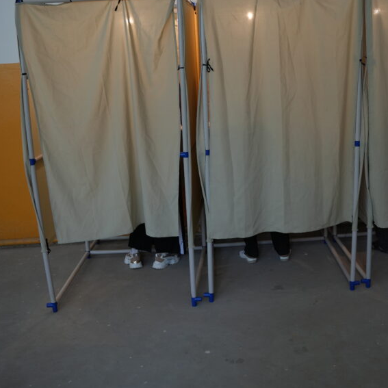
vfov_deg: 39.1
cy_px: 176
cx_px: 259
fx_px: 545
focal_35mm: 43
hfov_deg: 38.7
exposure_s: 1/160
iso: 1000
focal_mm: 28
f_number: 3.2
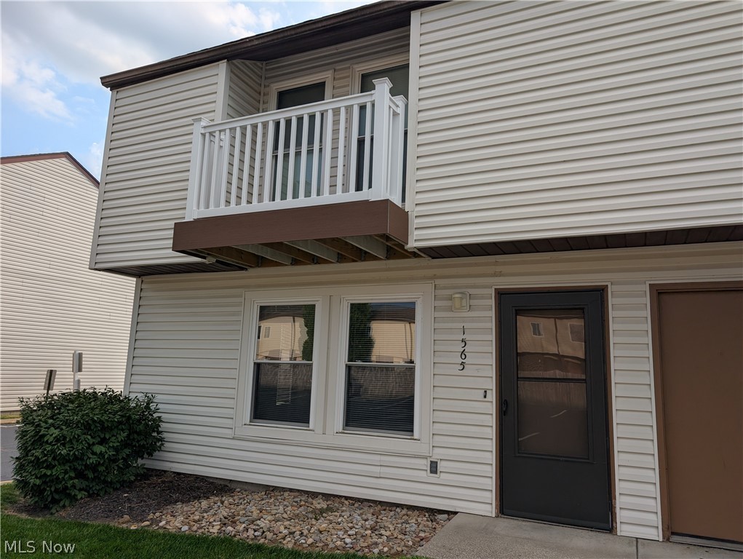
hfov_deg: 71.5
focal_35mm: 24
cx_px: 372
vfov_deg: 56.9
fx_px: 516
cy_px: 280
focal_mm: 6.9
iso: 22
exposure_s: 1/664
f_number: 1.68
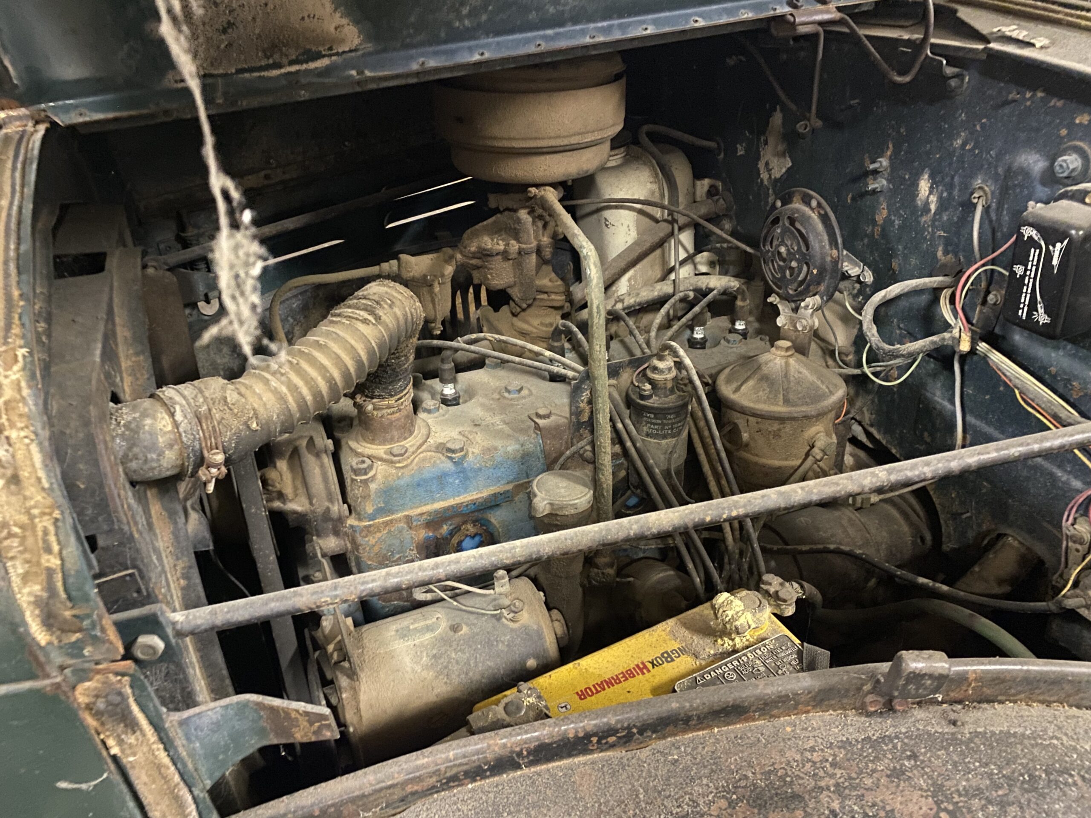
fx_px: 819
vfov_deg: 53.1
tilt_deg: -29.4
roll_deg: +1.6
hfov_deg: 67.3
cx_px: 546
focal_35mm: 26
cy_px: 409
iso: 500
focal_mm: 4.25
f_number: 1.8
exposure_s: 1/12
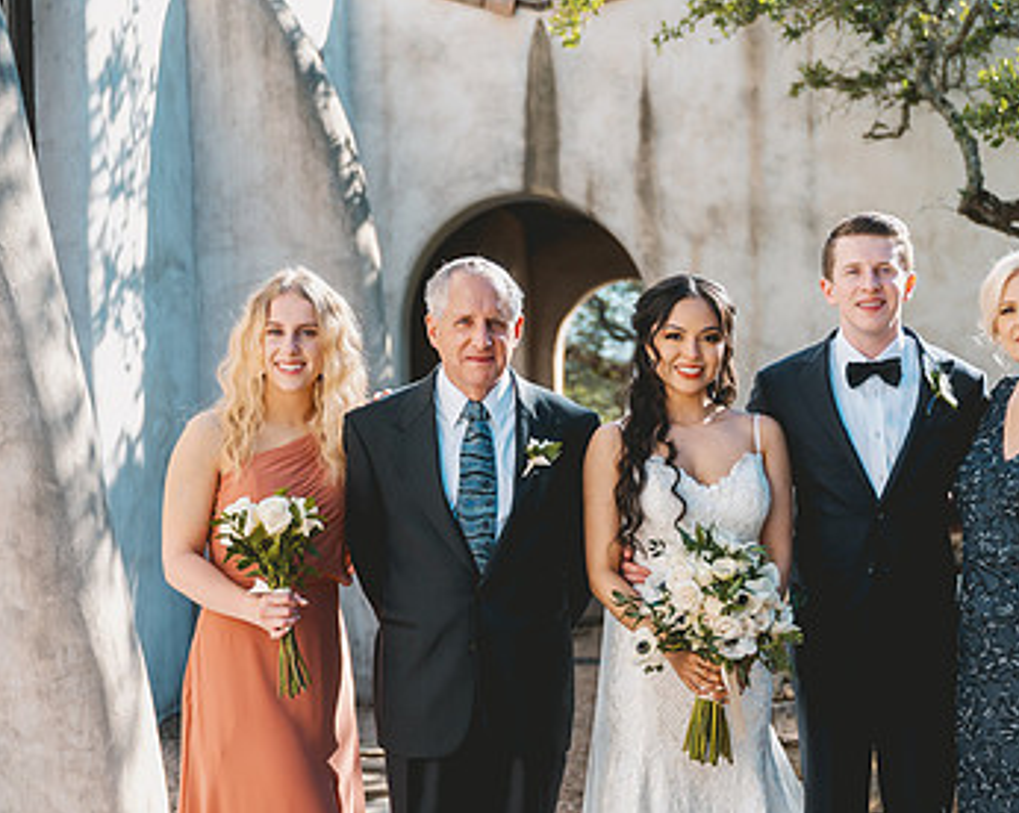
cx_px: 661
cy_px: 589
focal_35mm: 79
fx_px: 2380
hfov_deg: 24.1
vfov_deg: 19.3
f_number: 2.8
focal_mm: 43
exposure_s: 1/800
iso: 80
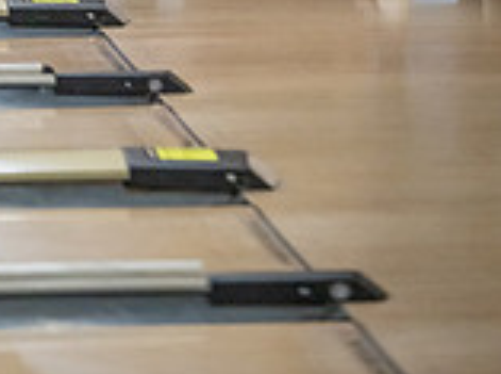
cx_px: 26
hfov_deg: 5.1
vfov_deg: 3.8
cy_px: -332
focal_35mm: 387
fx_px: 5588
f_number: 3.5
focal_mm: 140
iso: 4000
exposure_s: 1/800
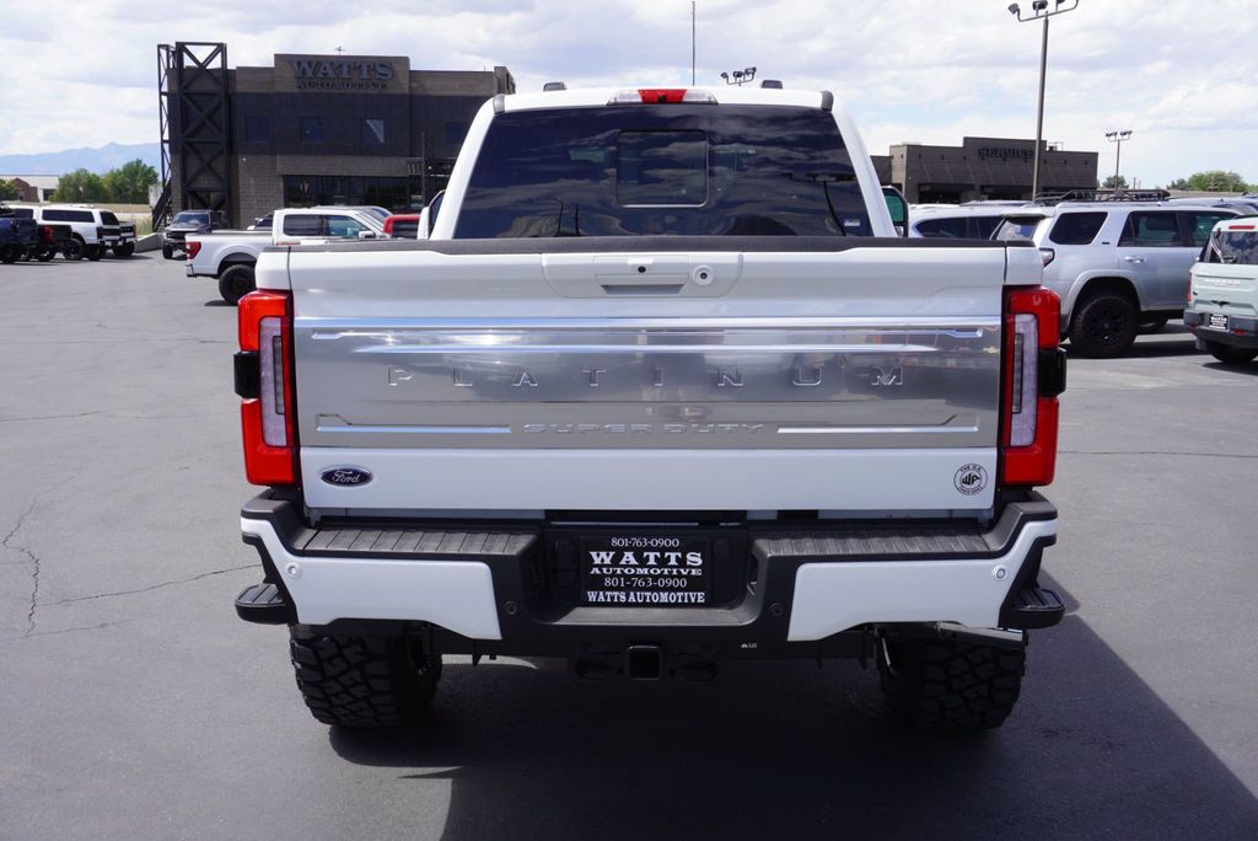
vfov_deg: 36.9
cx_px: 629
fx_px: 1259
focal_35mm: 36
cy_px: 420
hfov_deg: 53.1
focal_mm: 24
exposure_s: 1/125
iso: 100
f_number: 9
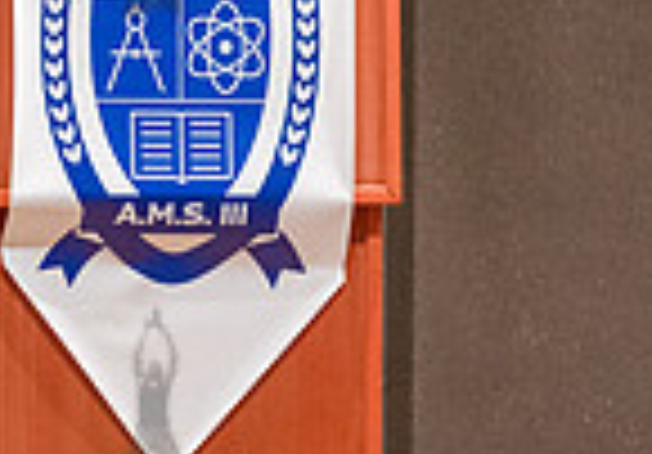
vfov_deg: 1.7
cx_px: 67
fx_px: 15535
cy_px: -81
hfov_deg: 2.4
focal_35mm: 846
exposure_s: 1/250
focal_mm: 200
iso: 5000
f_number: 4
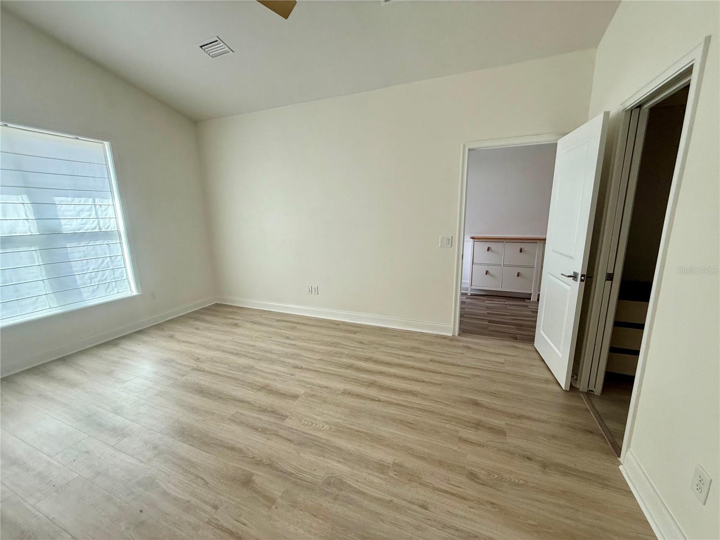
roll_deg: -0.3
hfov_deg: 102.1
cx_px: 360
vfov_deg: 85.7
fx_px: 291
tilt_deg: -8.5
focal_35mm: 14
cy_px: 270
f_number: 2.2
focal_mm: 2.22
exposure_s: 1/99
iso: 125
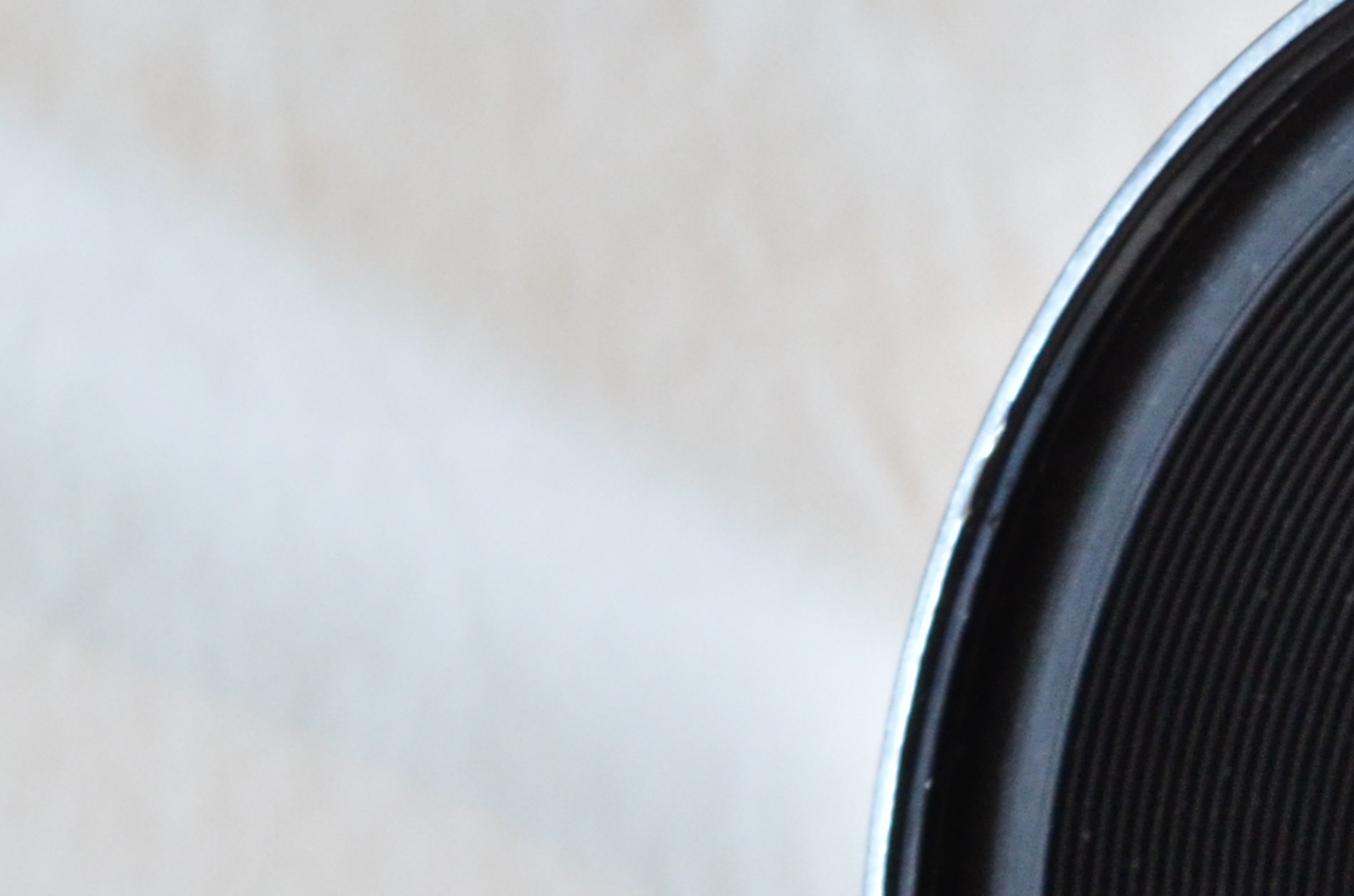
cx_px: 2758
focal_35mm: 265
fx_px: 9946
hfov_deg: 7.5
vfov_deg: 5.1
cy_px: 1056
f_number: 13
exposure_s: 1/13
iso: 800
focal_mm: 40
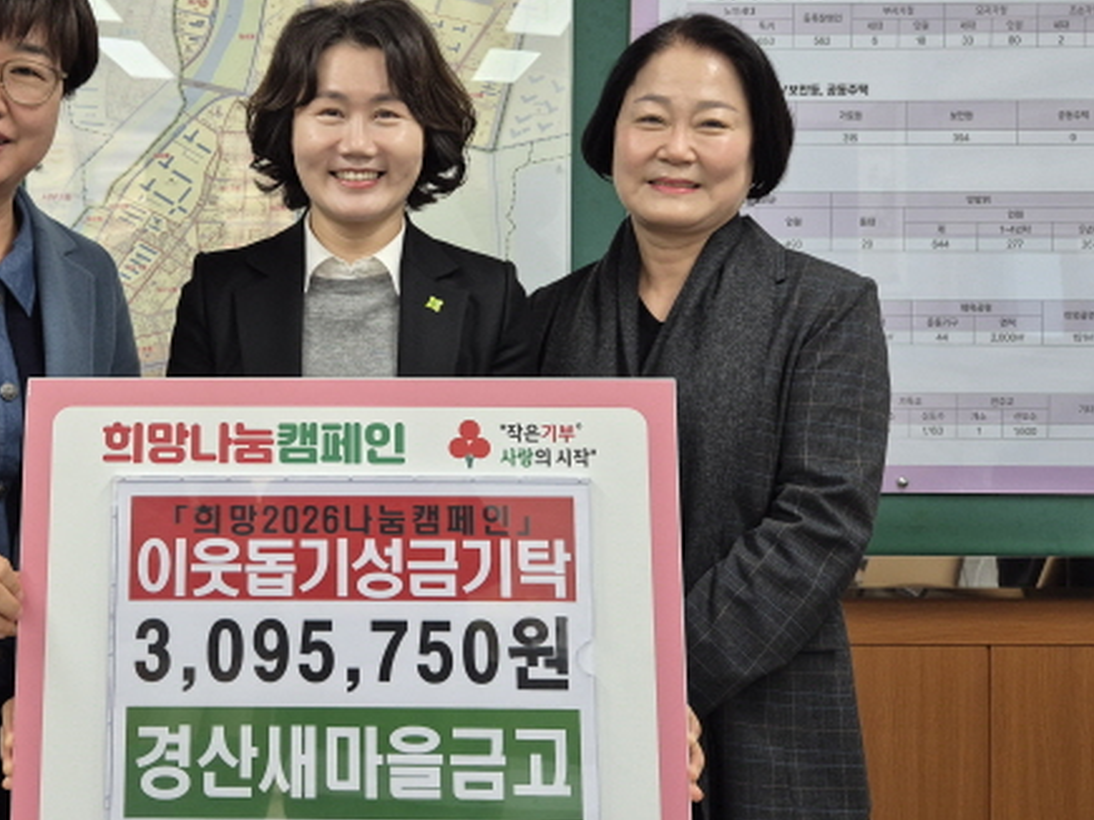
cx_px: 329
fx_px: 1169
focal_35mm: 37
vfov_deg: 38.4
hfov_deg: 48.9
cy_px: 298
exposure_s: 1/120
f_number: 1.8
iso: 160
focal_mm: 5.4
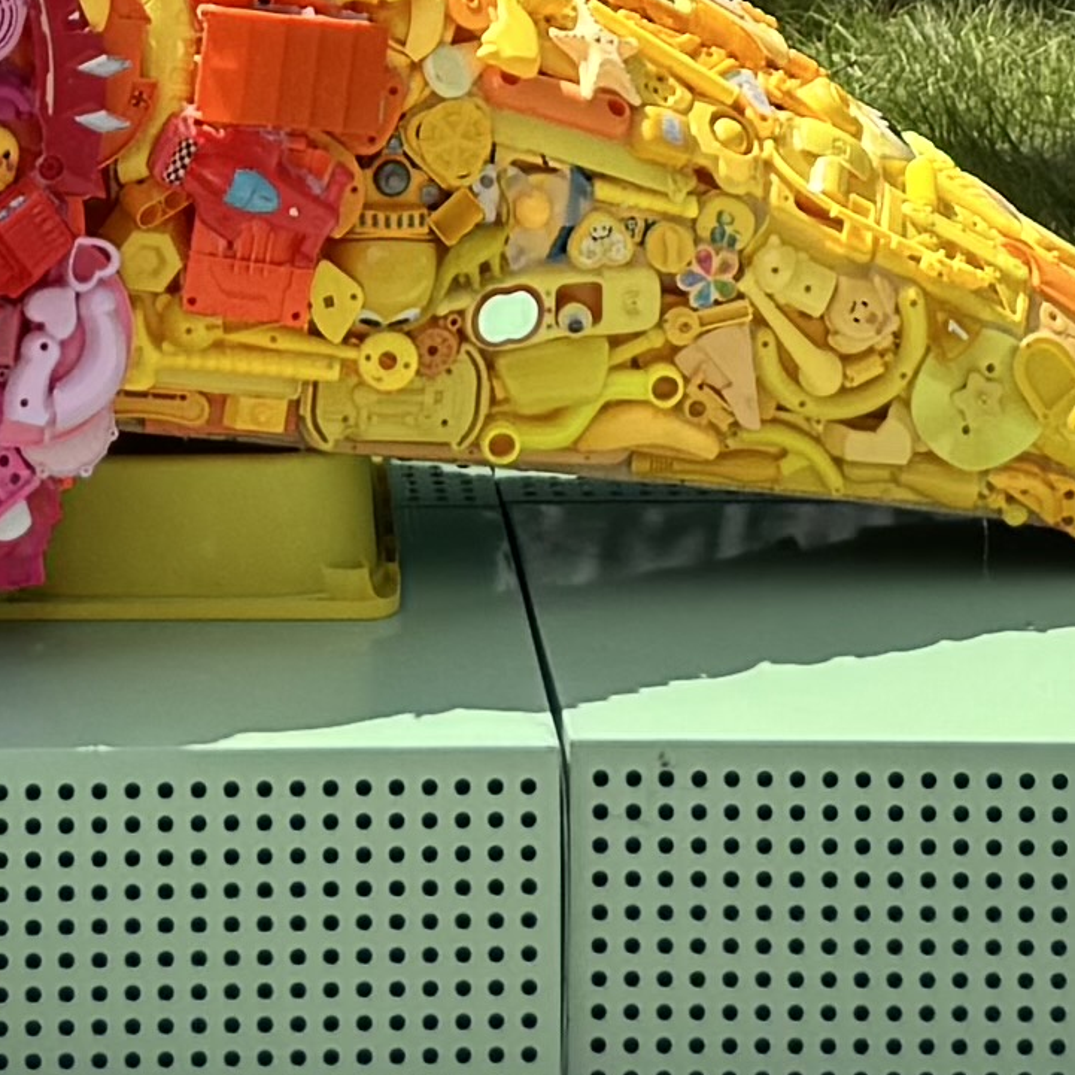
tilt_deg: -3.0
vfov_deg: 9.7
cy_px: -1088
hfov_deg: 10.4
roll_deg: +0.2
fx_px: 5903
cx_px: 270
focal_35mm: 168
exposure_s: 1/4310
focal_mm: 6.76
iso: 80
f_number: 1.78
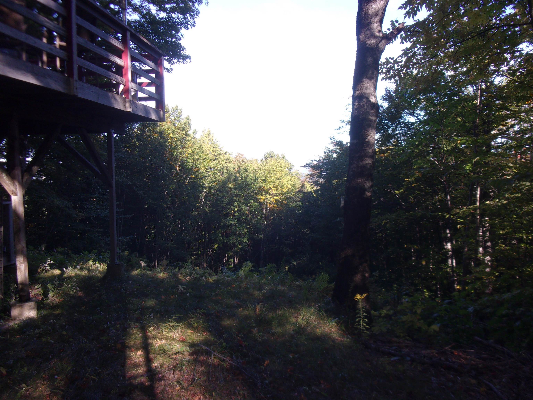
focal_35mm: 28
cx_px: 266
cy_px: 200
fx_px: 431
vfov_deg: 49.7
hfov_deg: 63.4
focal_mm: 5.1
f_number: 3.9
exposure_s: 1/150
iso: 80
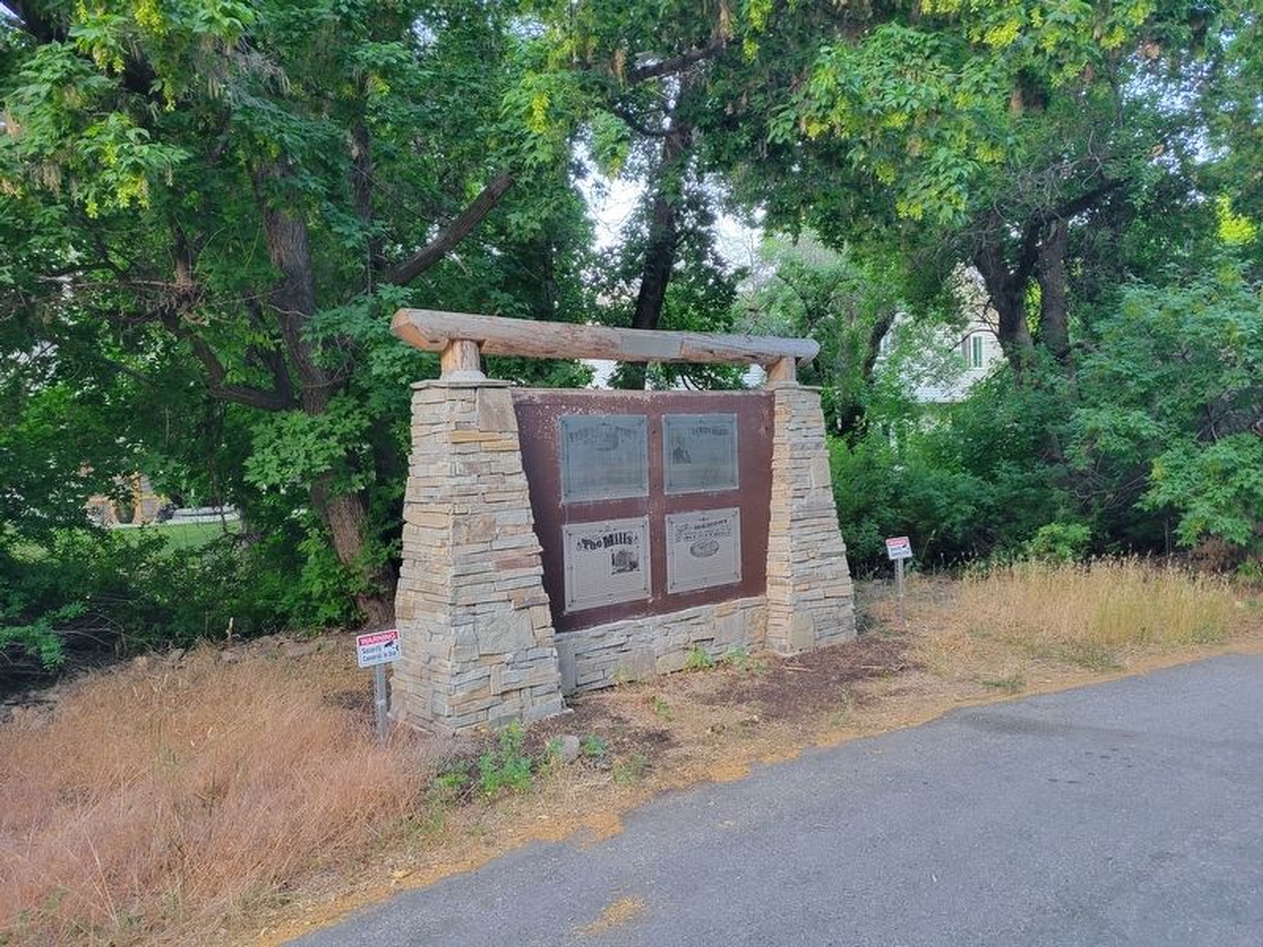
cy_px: 474
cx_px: 632
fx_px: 949
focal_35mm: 26
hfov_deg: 67.3
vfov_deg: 53.1
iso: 200
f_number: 1.8
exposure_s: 1/120
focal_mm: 5.4
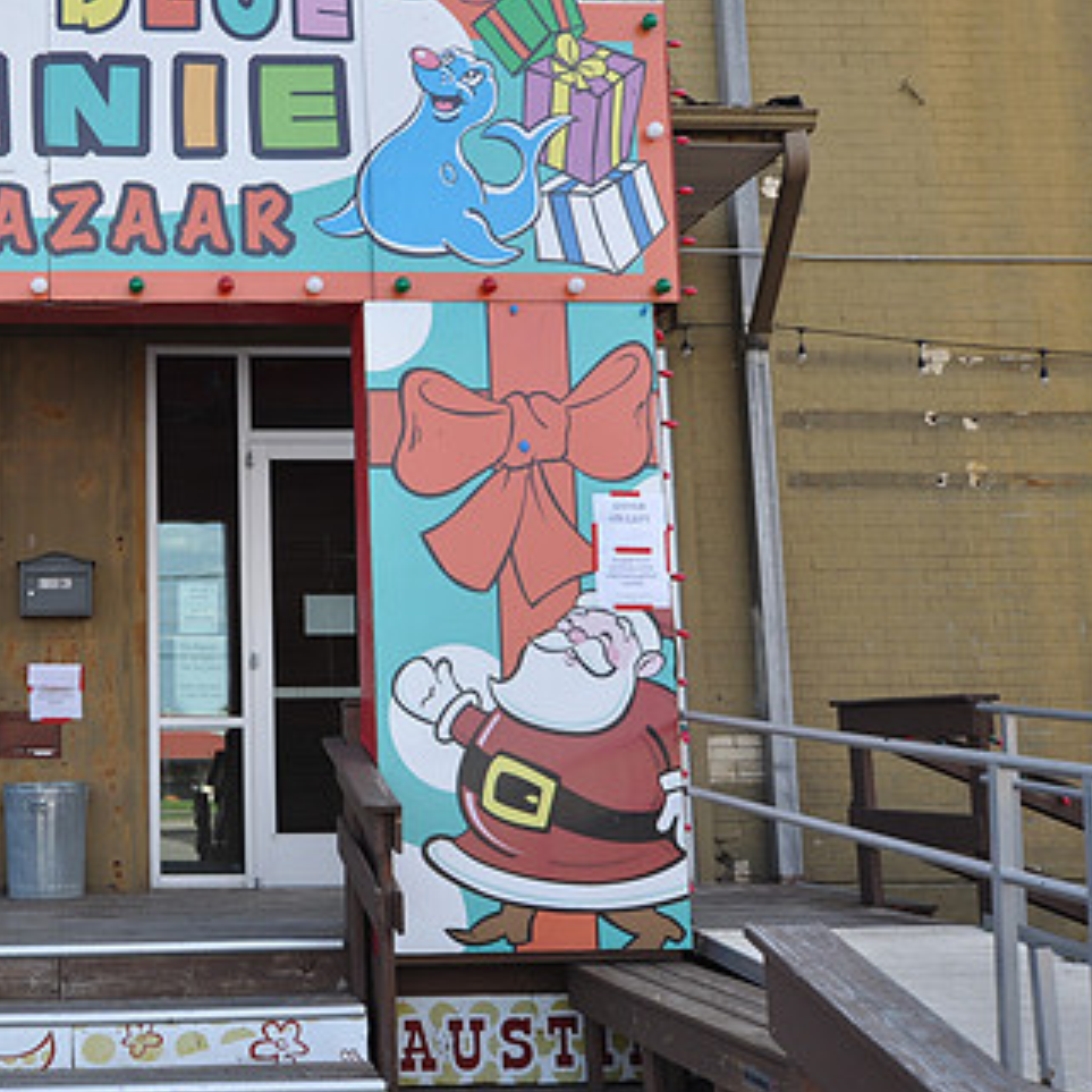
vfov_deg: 36.8
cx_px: 163
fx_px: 1642
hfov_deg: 35.2
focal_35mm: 46
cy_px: 536
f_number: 7.1
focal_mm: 20
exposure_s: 1/200
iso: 200
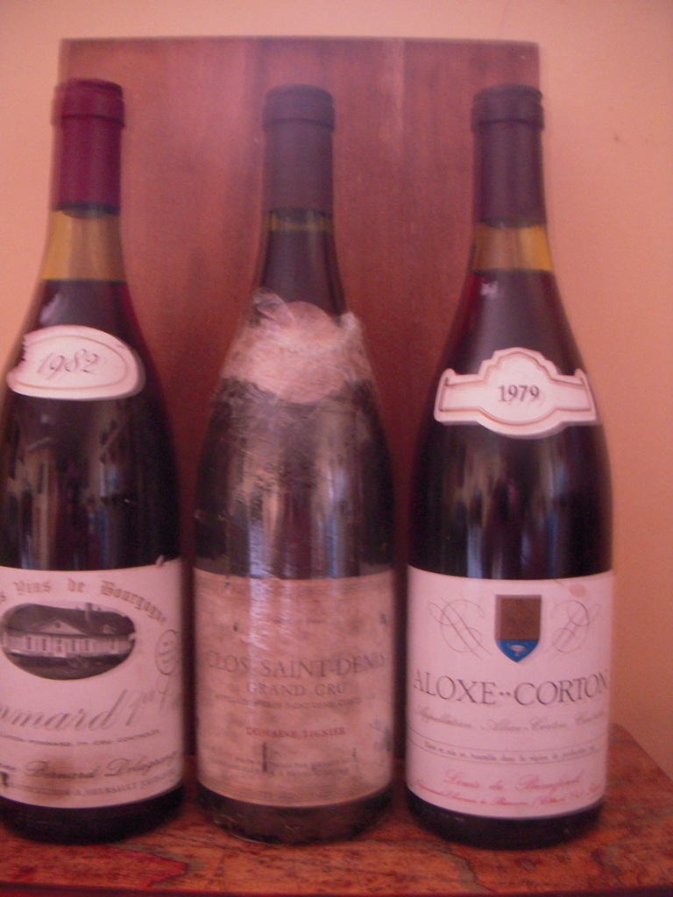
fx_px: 985
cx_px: 336
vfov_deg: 49.0
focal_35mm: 38
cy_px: 448
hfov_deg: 37.7
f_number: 3.3
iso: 400
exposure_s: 1
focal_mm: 6.3
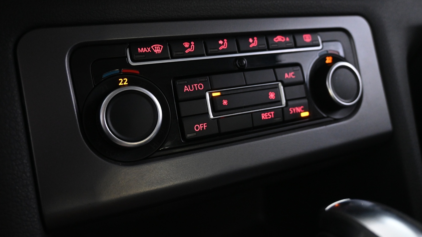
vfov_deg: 37.4
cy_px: 101
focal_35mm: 31
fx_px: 350
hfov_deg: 62.2
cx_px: 207
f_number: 3.8
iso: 2800
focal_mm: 19.5
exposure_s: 1/30
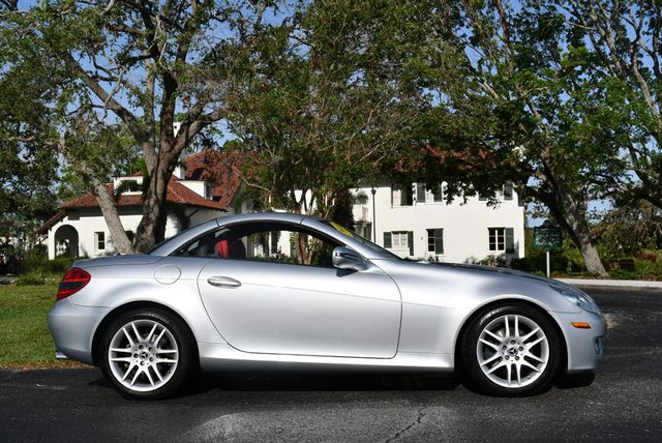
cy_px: 222
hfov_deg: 42.7
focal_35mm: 46
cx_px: 331
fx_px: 847
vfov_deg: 29.3
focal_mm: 23
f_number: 11
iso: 100
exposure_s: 1/500
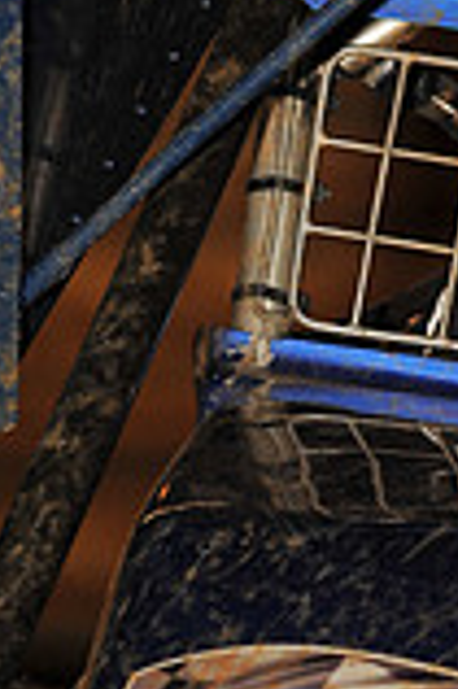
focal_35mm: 736
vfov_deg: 2.8
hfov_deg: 1.9
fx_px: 14075
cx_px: 798
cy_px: 362
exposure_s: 1/250
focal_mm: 200
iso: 500
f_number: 6.3
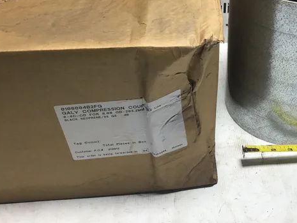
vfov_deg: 29.0
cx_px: 212
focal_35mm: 50
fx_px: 429
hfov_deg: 37.5
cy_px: 86
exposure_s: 1/120
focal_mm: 3.3
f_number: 2.4
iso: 32
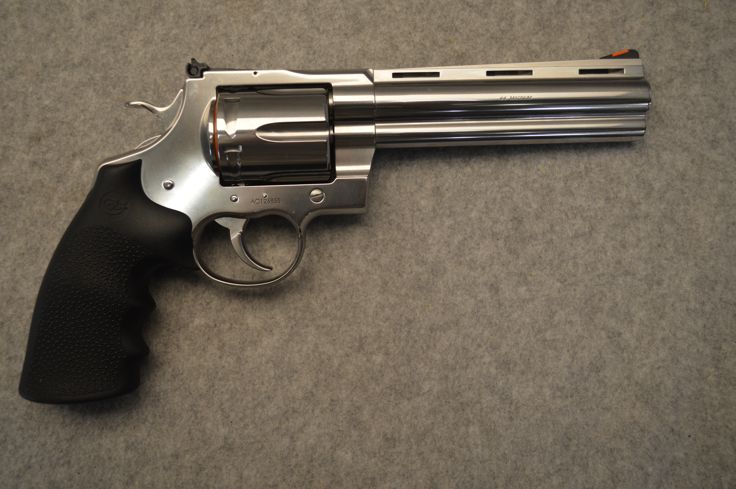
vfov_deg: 43.5
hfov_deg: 62.0
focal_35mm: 30
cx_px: 368
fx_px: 613
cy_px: 244
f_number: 3.8
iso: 400
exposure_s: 1/50
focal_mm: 20
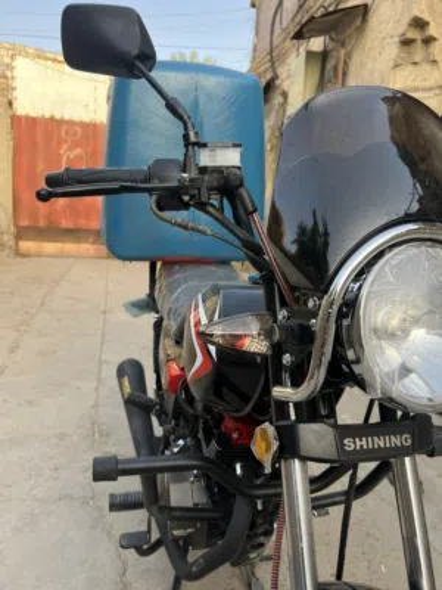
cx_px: 221
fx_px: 443
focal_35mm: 26
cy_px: 295
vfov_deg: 67.3
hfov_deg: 53.1
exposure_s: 1/368
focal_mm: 5.7
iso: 50
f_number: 1.5
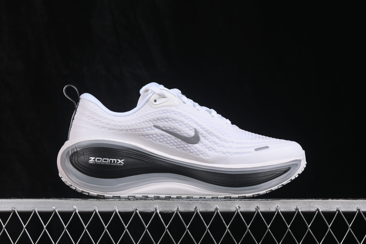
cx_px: 183
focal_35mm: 75
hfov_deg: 27.0
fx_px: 762
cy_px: 122
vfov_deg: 18.2
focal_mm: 50
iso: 160
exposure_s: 1/80
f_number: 8
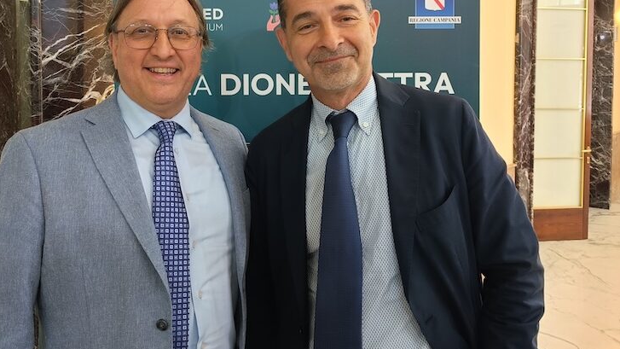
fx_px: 510
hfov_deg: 62.5
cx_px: 286
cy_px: 111
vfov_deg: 37.3
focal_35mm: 31
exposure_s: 1/50
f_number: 1.69
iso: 500
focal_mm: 6.06
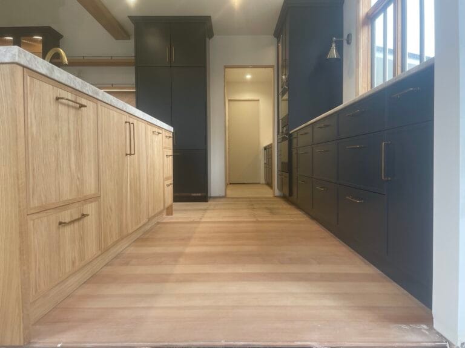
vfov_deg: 53.1
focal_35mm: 26
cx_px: 232
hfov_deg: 67.3
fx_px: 349
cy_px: 174
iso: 64
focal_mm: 4.2
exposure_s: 1/100
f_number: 1.6
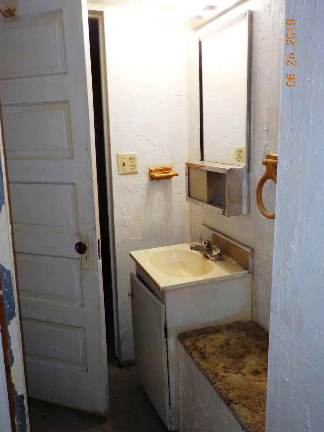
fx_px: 374
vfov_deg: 60.0
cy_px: 216
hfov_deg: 46.8
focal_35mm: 30
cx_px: 162
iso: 125
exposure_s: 1/40
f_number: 3.3
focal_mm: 4.1
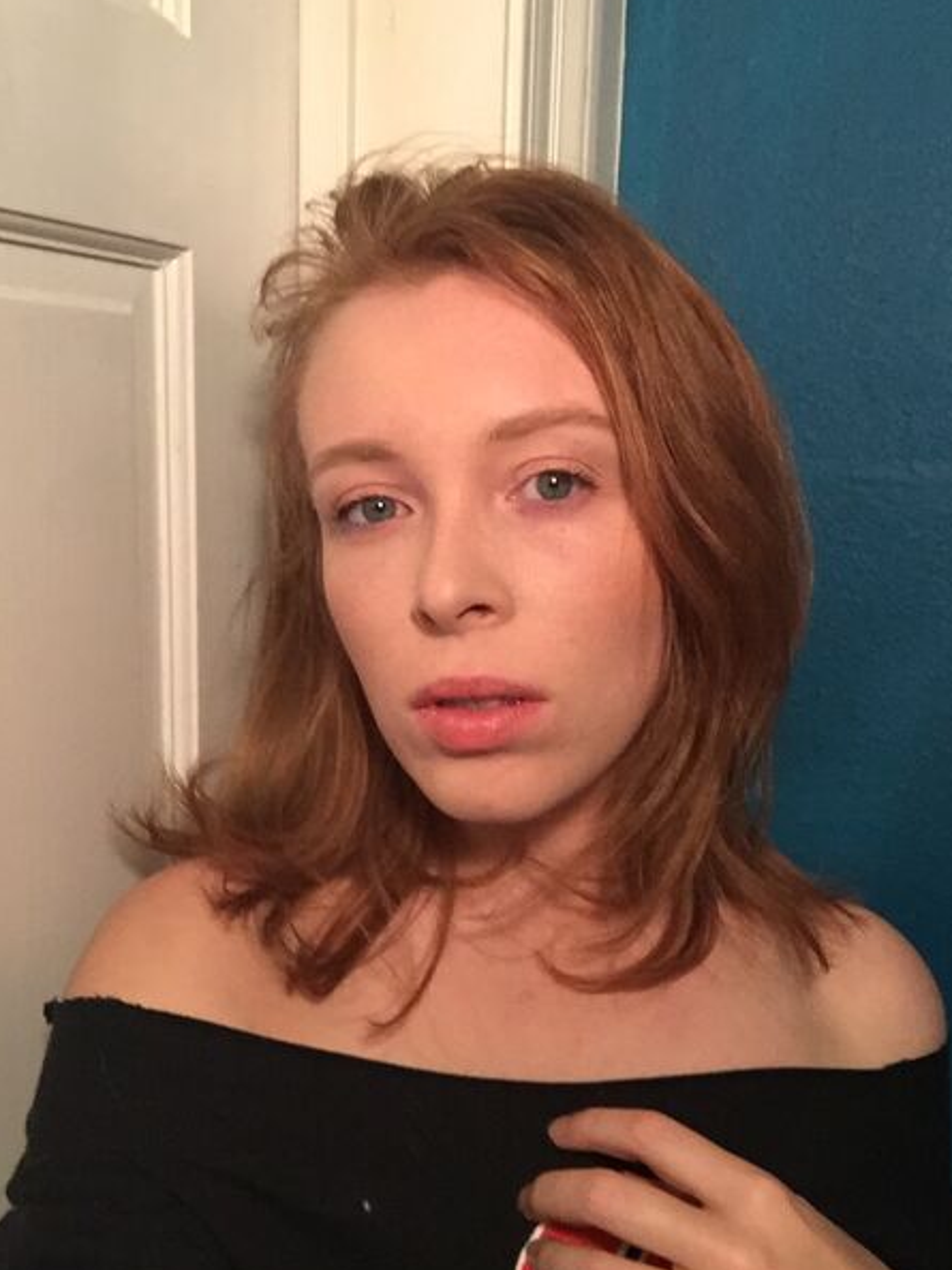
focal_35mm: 33
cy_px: 607
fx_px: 1211
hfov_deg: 42.9
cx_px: 498
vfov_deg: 55.4
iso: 250
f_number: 2.2
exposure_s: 1/30
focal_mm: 2.65
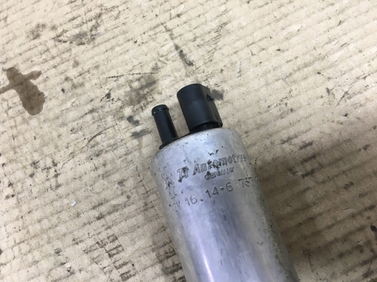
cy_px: 141
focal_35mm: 29
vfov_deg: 48.2
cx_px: 188
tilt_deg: -70.7
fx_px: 316
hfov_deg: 61.7
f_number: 2.2
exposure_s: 1/33
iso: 80
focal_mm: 4.15
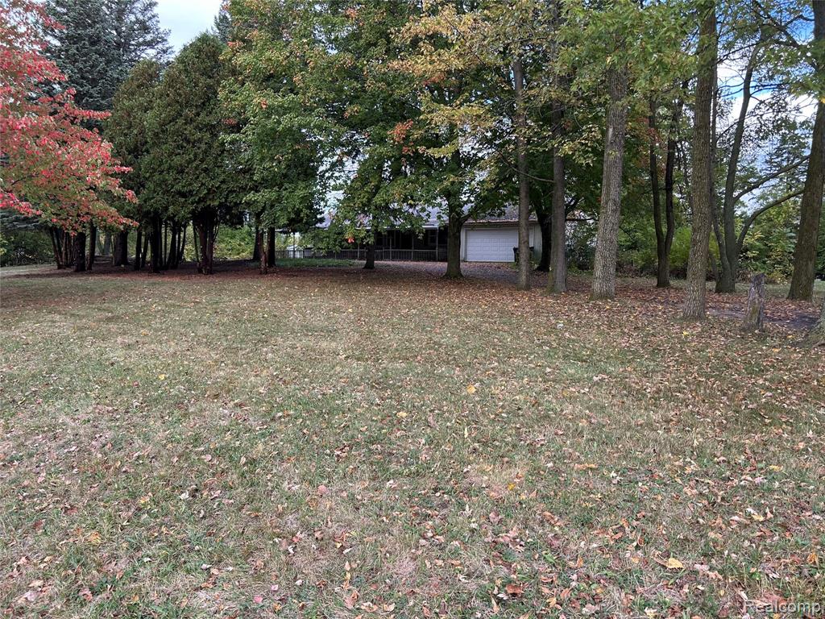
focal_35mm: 26
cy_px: 310
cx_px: 412
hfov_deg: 67.3
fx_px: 620
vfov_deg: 53.1
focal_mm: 5.7
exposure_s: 1/284
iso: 40
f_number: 1.5
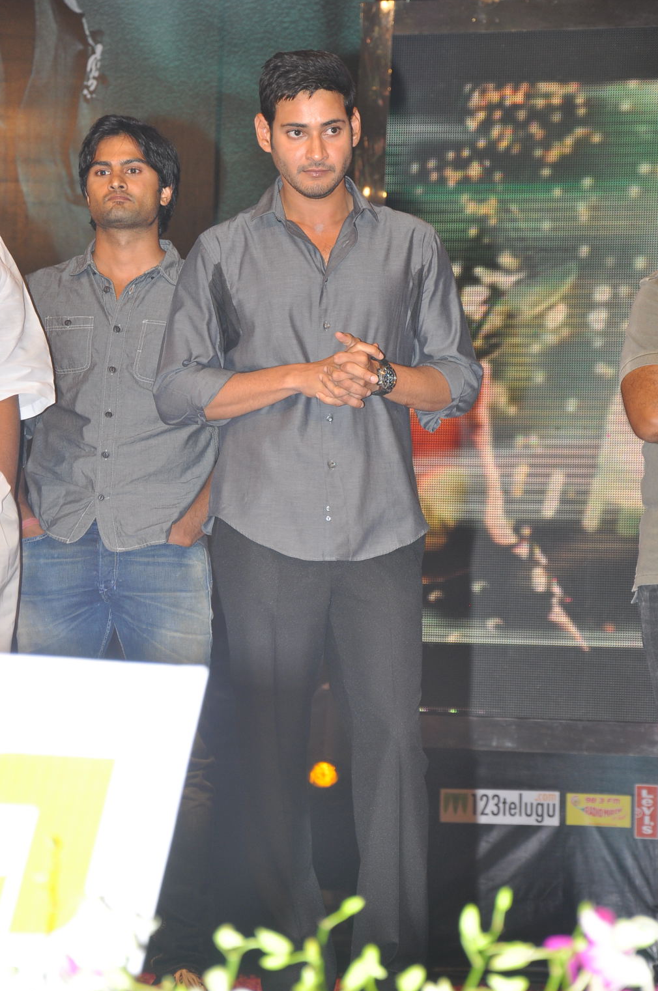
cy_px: 498
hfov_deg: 9.6
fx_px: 3904
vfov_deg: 14.5
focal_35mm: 142
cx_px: 336
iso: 400
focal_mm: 90
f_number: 6.3
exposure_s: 1/125
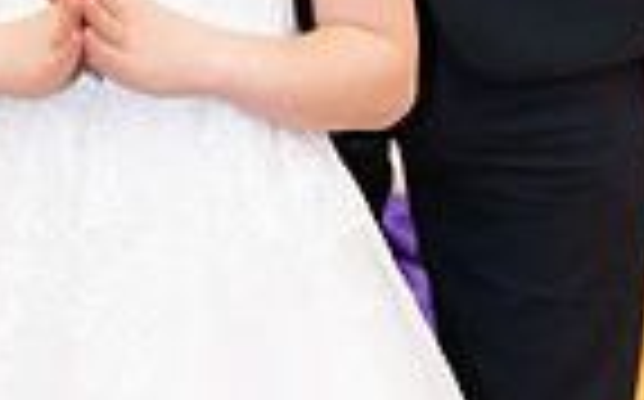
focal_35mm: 218
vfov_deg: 5.8
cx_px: 110
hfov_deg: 9.6
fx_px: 3822
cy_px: -512
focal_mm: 68
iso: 2000
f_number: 5.6
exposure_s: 1/50
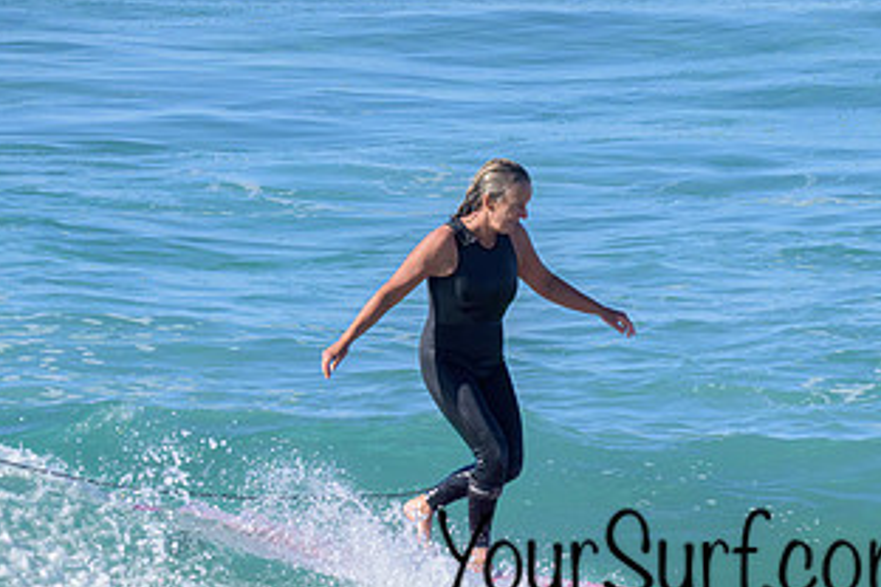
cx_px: 706
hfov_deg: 1.7
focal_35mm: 1185
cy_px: 433
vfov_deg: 1.2
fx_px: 28997
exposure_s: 1/1250
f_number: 10
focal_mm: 470
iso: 560
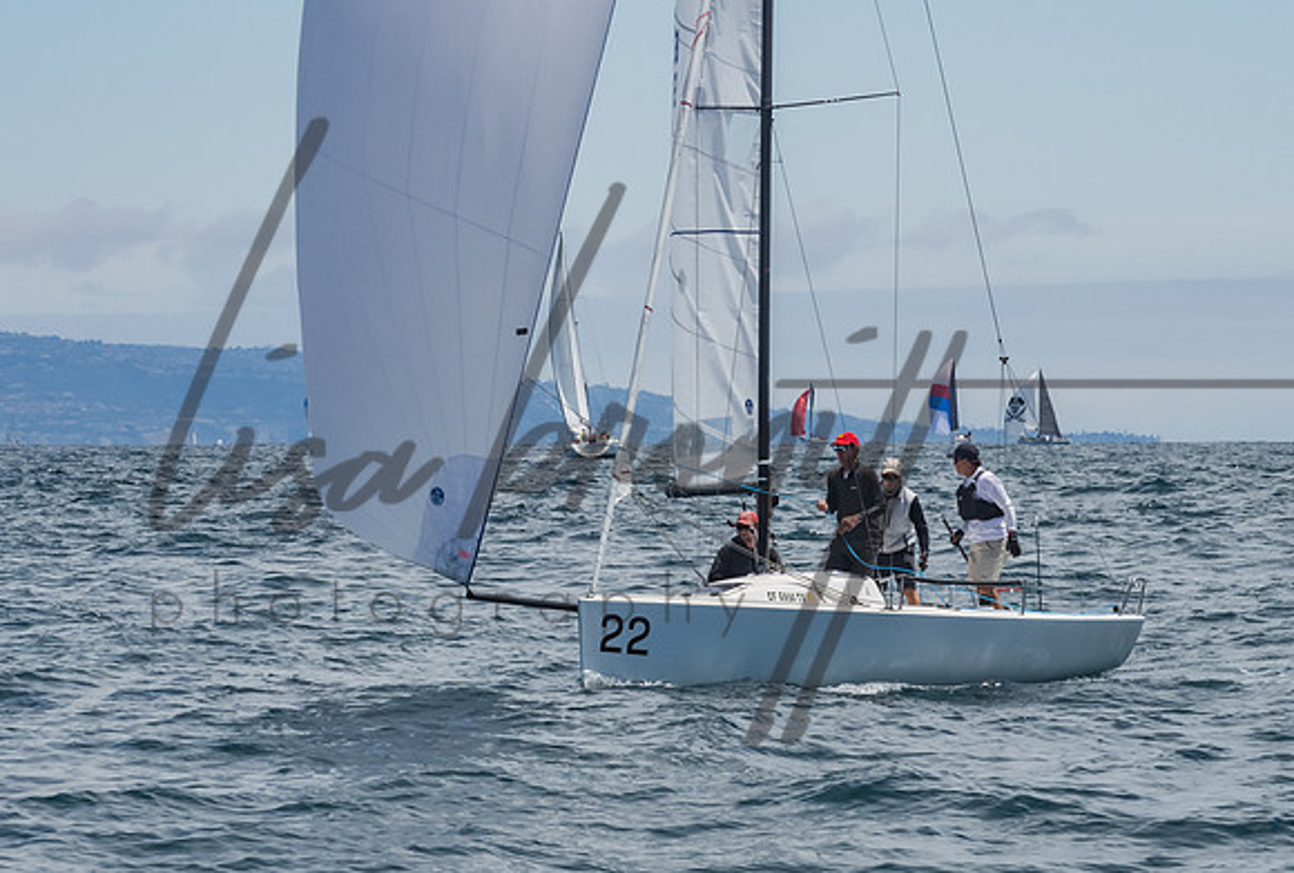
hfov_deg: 9.0
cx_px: 611
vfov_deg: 6.1
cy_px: 490
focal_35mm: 227
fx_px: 8187
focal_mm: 130
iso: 640
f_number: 14
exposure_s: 1/1250
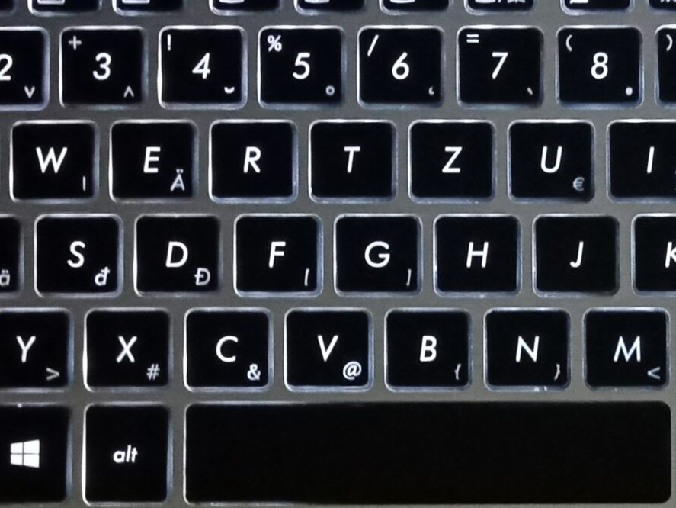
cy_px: 475
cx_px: 620
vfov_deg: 19.2
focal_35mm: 75
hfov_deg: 25.1
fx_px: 1465
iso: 3528
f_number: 1.8
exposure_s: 1/12.5
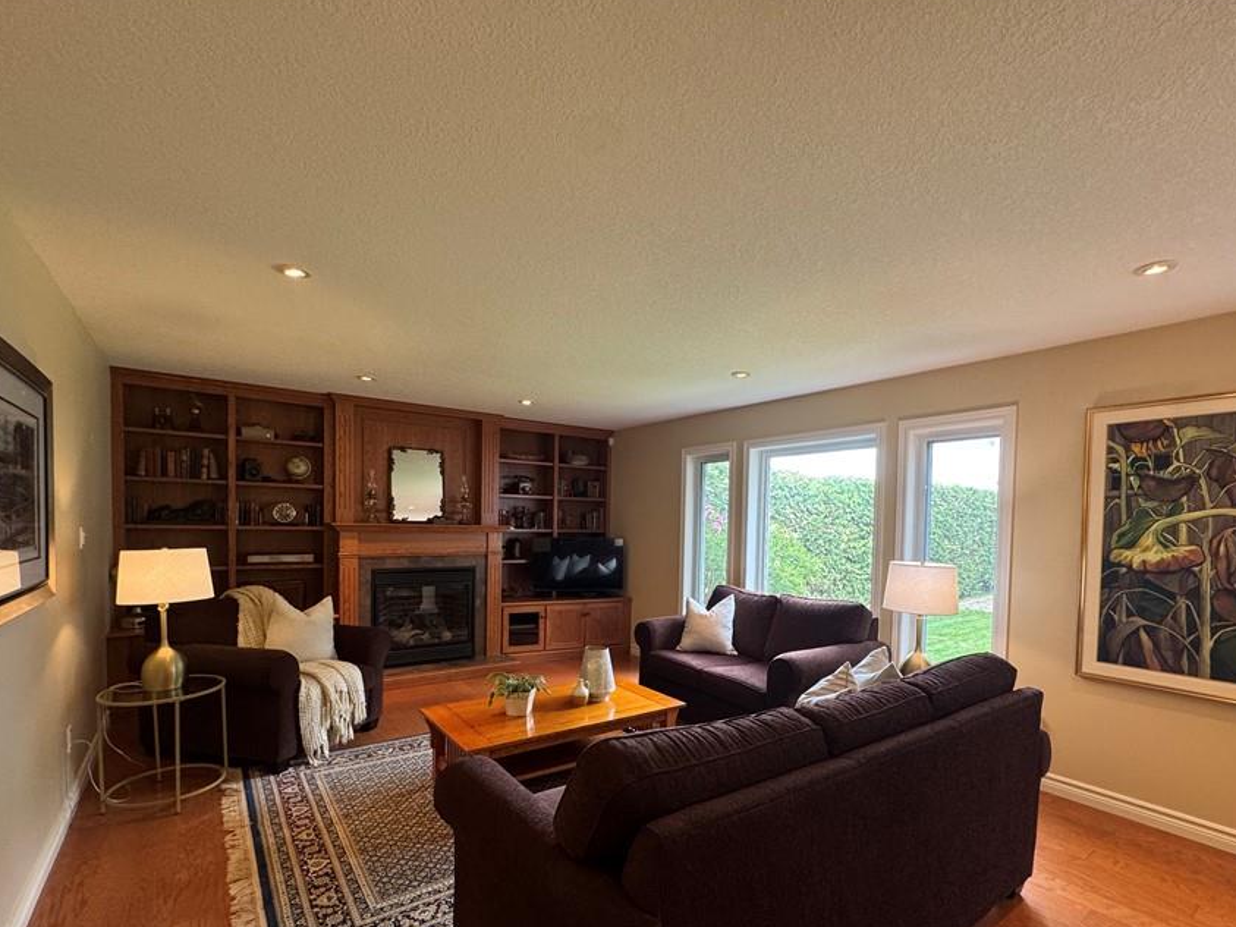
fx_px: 607
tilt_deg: -1.3
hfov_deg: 91.0
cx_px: 647
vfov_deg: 74.1
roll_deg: -0.9
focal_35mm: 17
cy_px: 544
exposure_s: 1/120
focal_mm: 2.22
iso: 200
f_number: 2.2
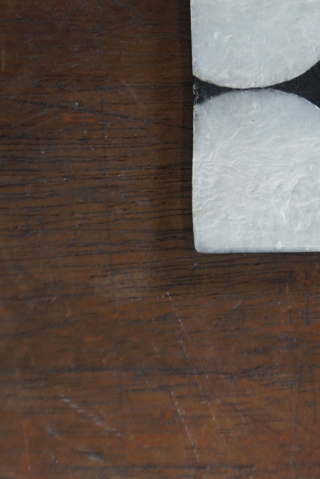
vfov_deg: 20.6
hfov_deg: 13.5
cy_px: 8
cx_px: 470
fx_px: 1280
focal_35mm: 96
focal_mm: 16
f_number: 4
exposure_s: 1/60
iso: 125
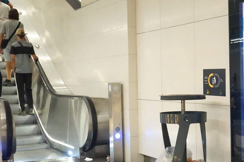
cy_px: 99
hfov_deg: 31.7
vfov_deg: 21.5
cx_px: 158
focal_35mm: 63
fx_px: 427
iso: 20000
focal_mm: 38
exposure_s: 1/320
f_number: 5.6
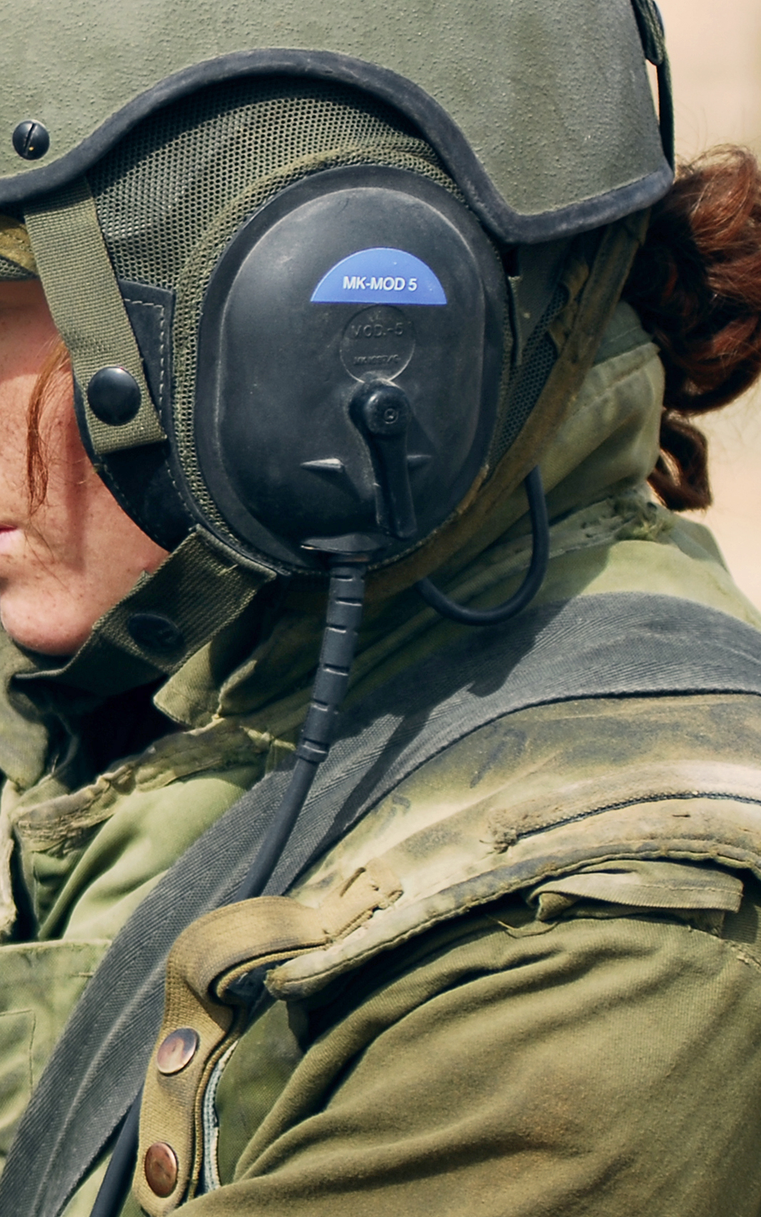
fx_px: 9227
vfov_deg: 7.6
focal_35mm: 278
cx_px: -617
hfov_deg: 4.7
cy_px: 638
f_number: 2.8
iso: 100
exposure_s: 1/1250
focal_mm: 80
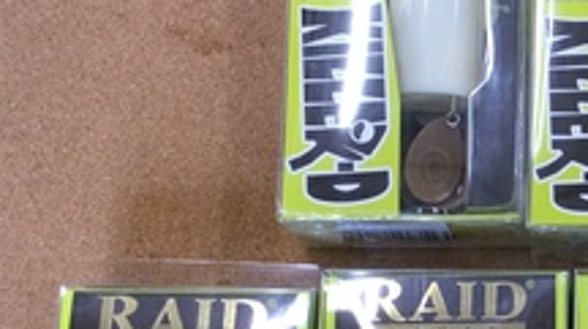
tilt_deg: -77.2
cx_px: 670
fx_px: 1464
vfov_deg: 12.8
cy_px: 277
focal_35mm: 94
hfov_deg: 21.4
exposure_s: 1/30
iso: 32
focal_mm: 3.3
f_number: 2.4
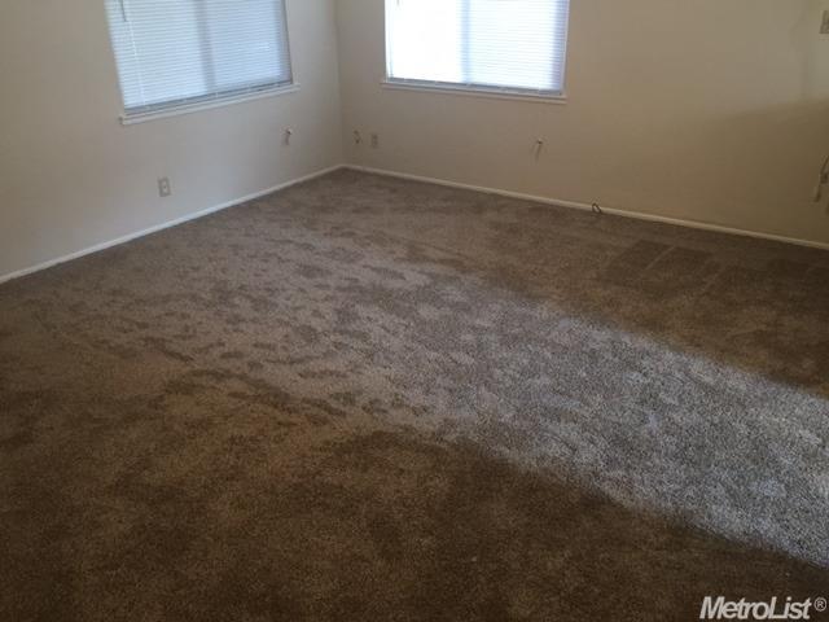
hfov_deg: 61.7
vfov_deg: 48.2
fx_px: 695
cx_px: 414
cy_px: 311
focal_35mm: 29
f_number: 2.2
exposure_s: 1/15
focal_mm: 4.15
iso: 125
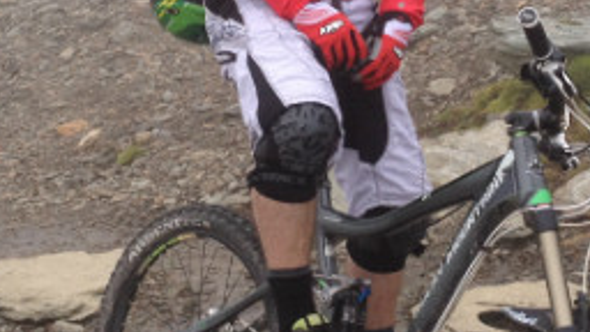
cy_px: 70
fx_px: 1737
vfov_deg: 10.9
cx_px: 363
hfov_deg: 19.3
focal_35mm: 111
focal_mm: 4.28
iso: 50
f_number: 2.4
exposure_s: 1/665
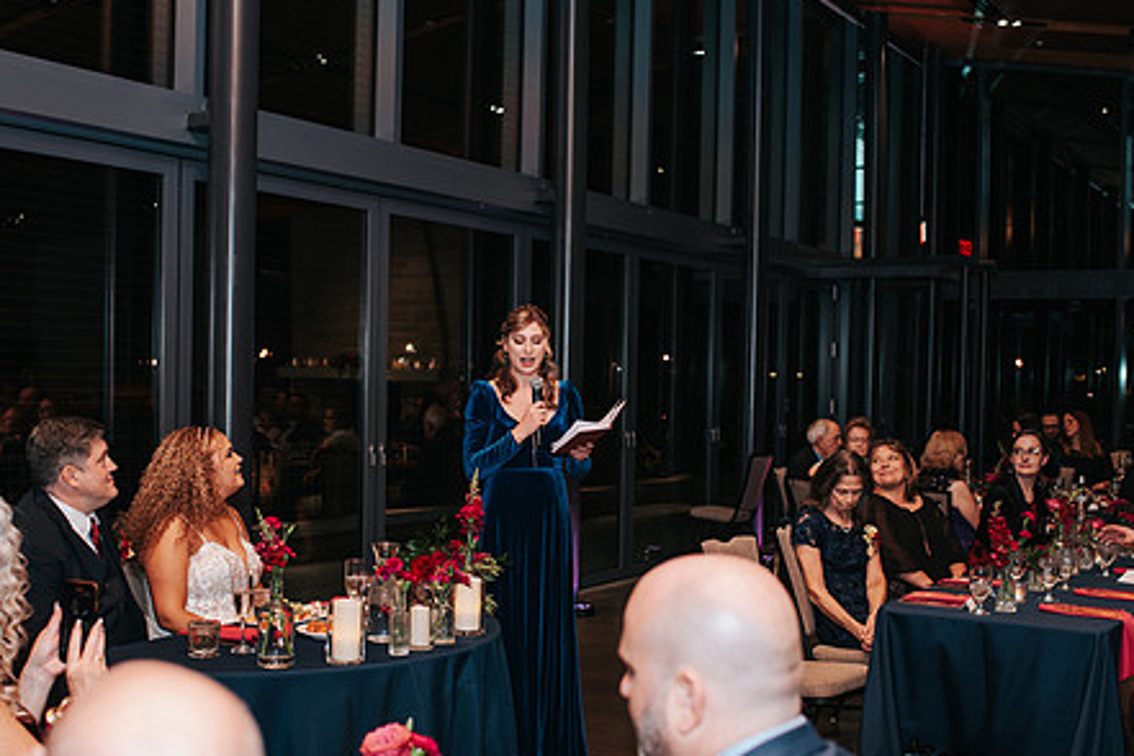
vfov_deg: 29.2
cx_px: 514
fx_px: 1449
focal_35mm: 46
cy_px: 423
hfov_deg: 42.7
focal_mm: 35
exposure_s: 1/200
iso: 1000
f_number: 2.8
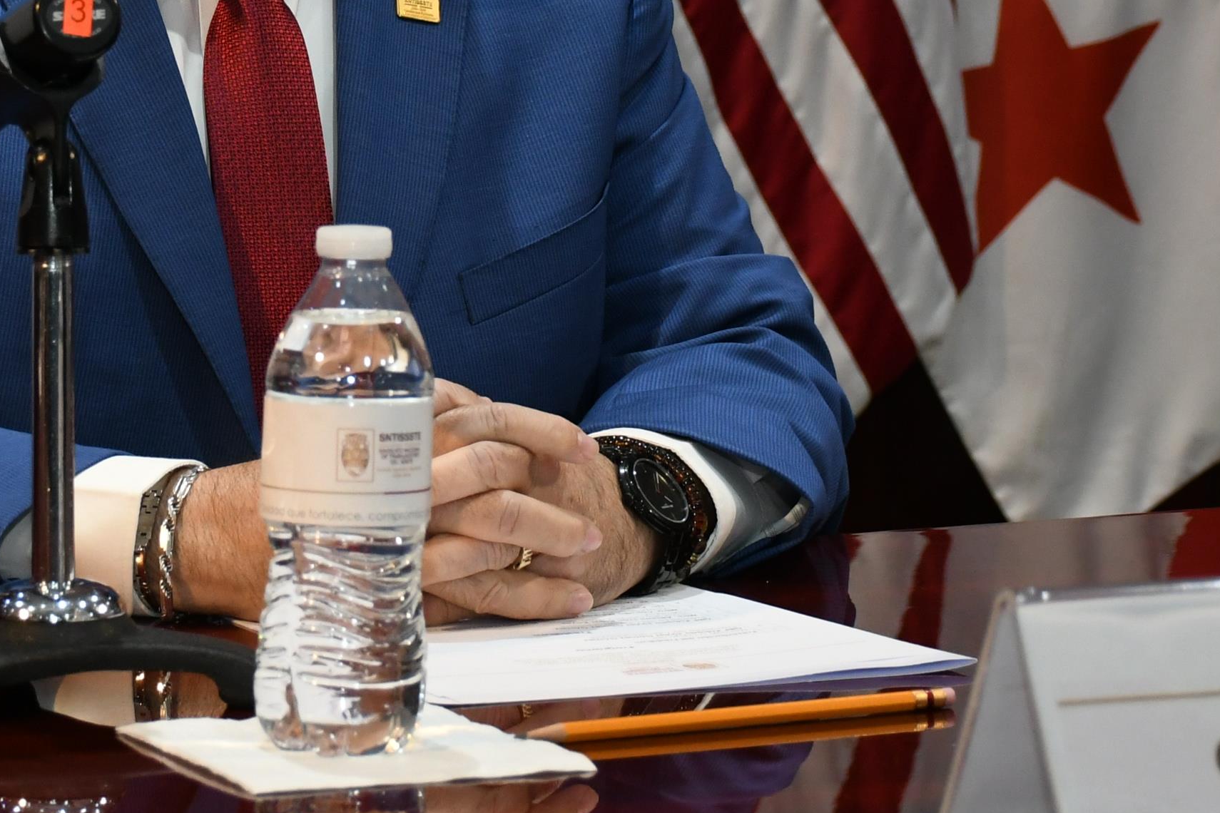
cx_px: 183
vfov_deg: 10.6
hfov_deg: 16.0
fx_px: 4304
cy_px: -104
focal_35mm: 127
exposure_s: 1/100
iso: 1250
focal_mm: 35
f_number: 5
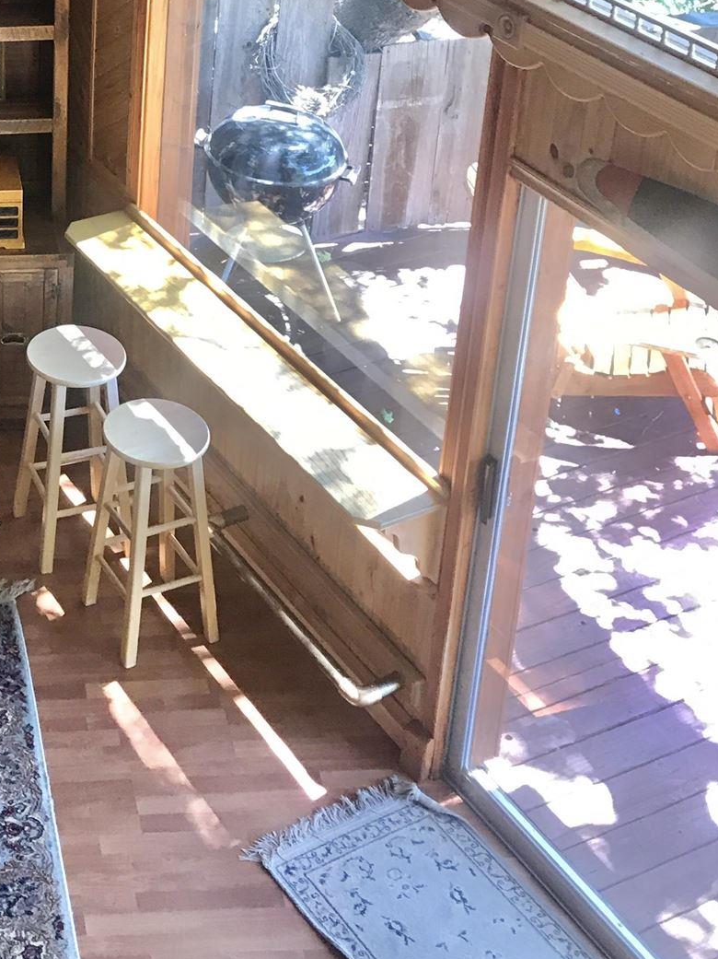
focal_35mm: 62
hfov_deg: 22.3
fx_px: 1716
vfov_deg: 29.6
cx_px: -73
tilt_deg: -25.7
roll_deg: +1.8
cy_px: 49
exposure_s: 1/30
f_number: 1.8
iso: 25
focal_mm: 3.99
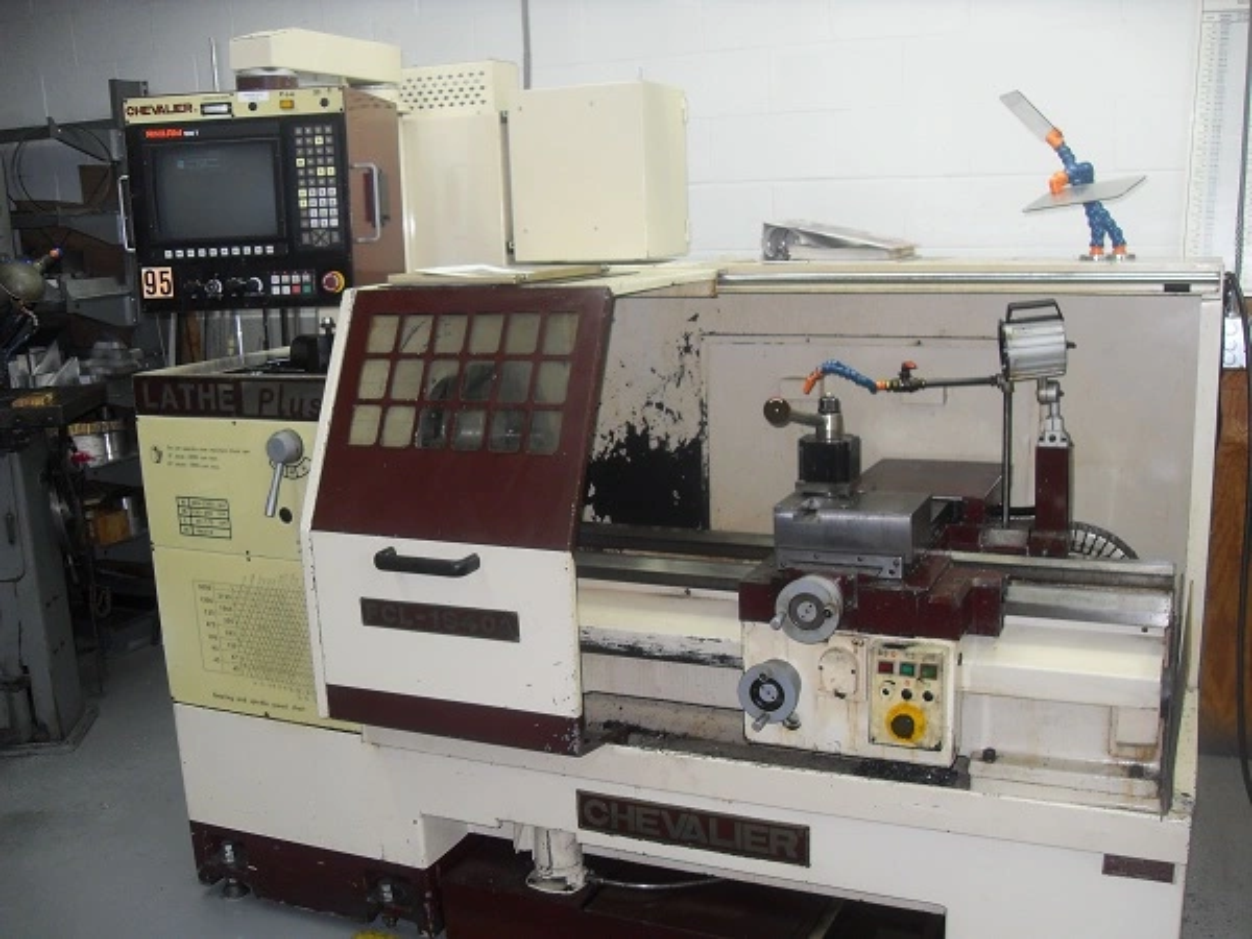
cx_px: 626
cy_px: 470
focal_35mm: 34
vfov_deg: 41.8
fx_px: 1230
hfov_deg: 54.0
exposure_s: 1/45
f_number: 2.8
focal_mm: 6.3
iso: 100
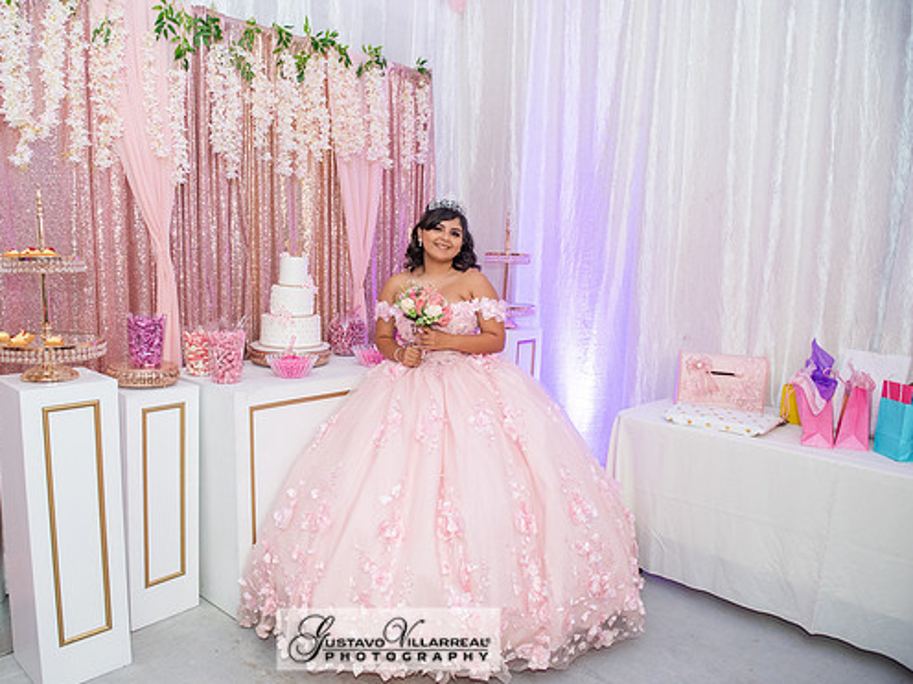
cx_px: 388
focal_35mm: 27
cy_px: 354
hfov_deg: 65.0
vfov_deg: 51.3
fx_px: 712
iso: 1250
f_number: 3.5
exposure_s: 1/160
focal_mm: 24
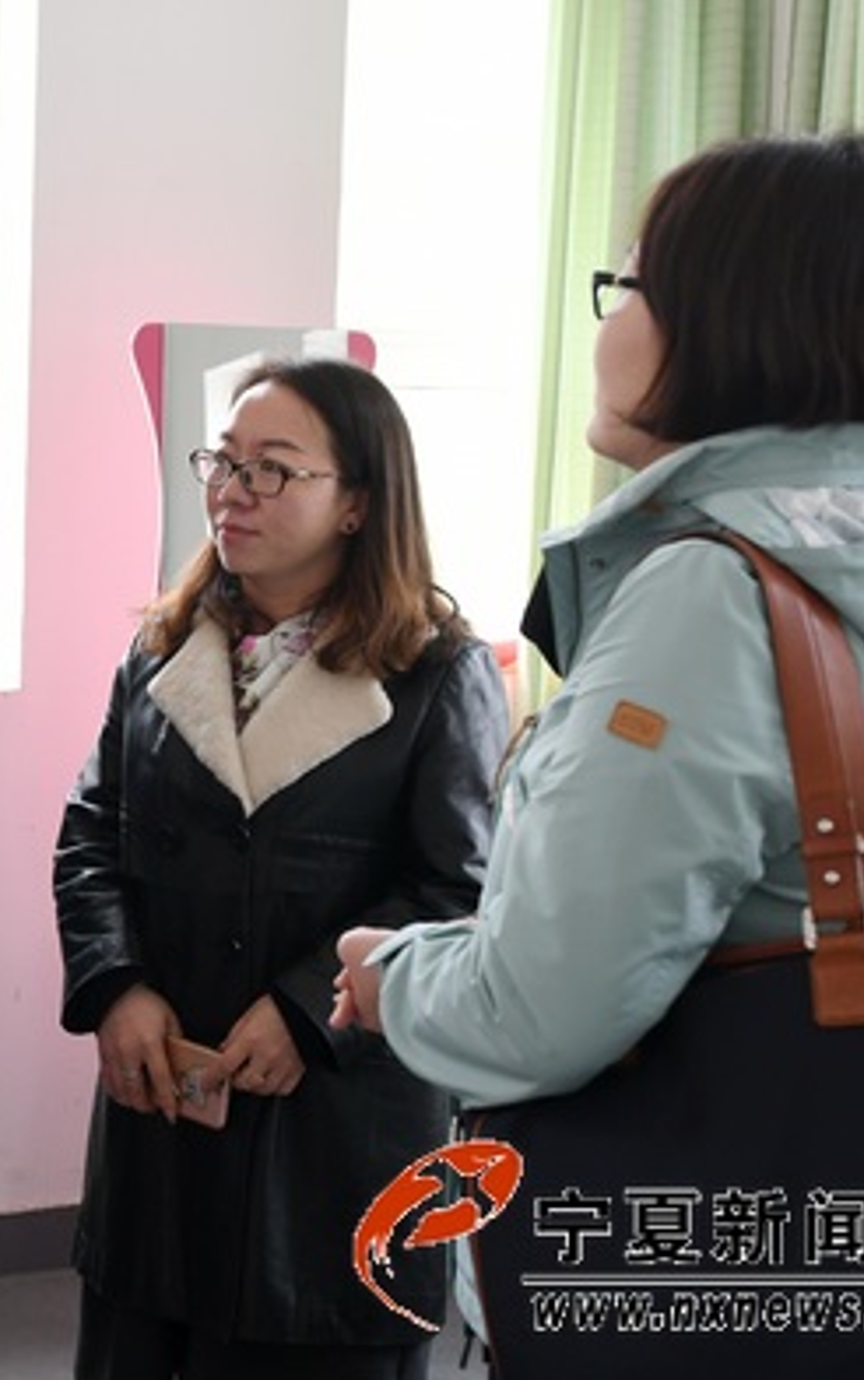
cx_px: 18
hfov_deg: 22.4
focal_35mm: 56
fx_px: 2107
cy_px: 699
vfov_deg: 36.3
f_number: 3.2
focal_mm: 24
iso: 640
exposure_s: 1/80
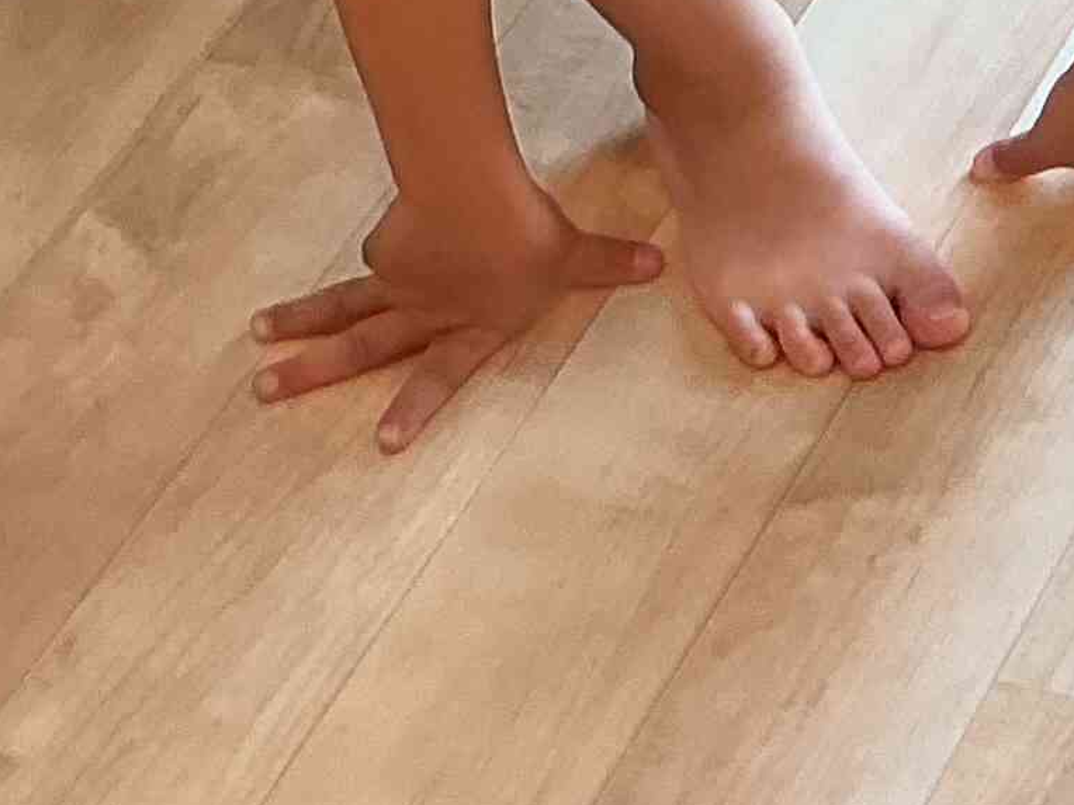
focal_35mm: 153
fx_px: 4747
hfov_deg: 12.0
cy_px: -254
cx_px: 1830
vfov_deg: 9.5
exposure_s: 1/120
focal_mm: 3
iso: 40
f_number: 1.8
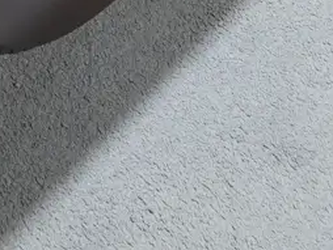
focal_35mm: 137
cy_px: -125
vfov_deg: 10.5
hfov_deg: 14.2
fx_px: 1319
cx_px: 4
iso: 640
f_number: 4
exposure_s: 1/60
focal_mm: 17
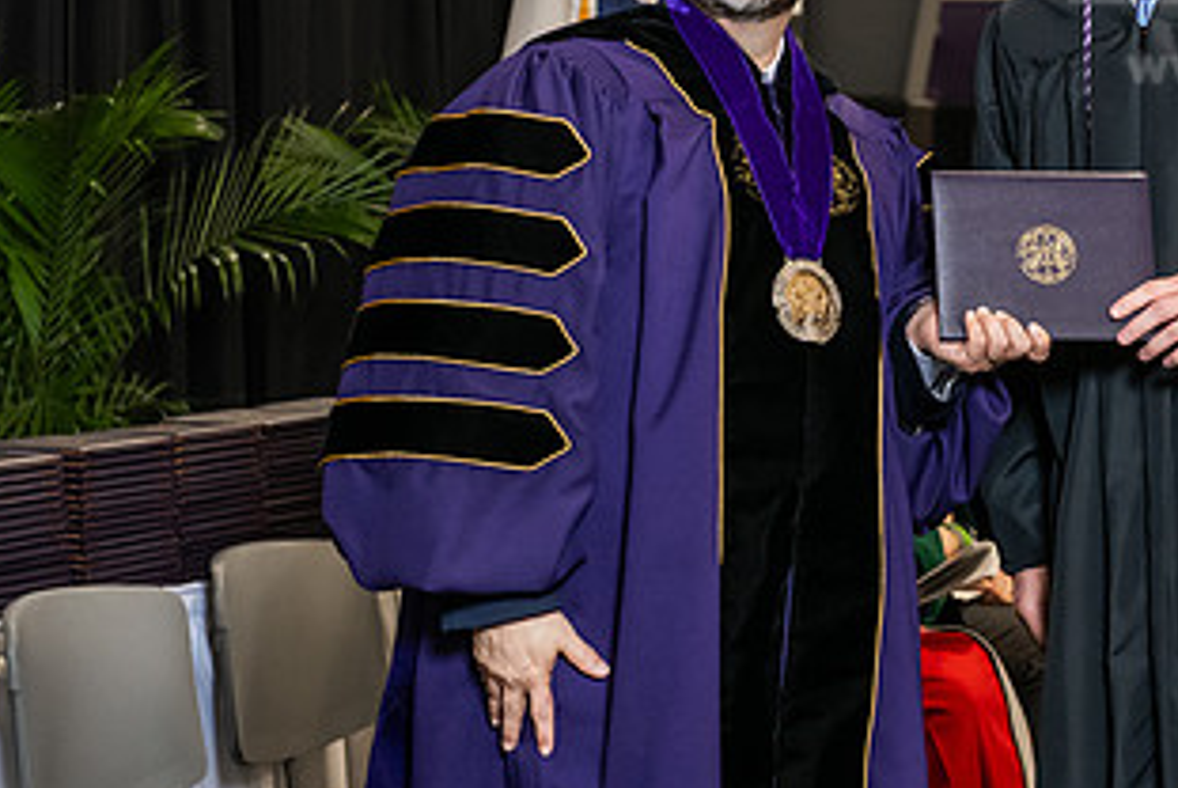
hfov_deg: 16.5
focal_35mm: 123
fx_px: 4029
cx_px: 955
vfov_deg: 11.1
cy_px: 146
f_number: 5
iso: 2500
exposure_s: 1/200
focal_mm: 66
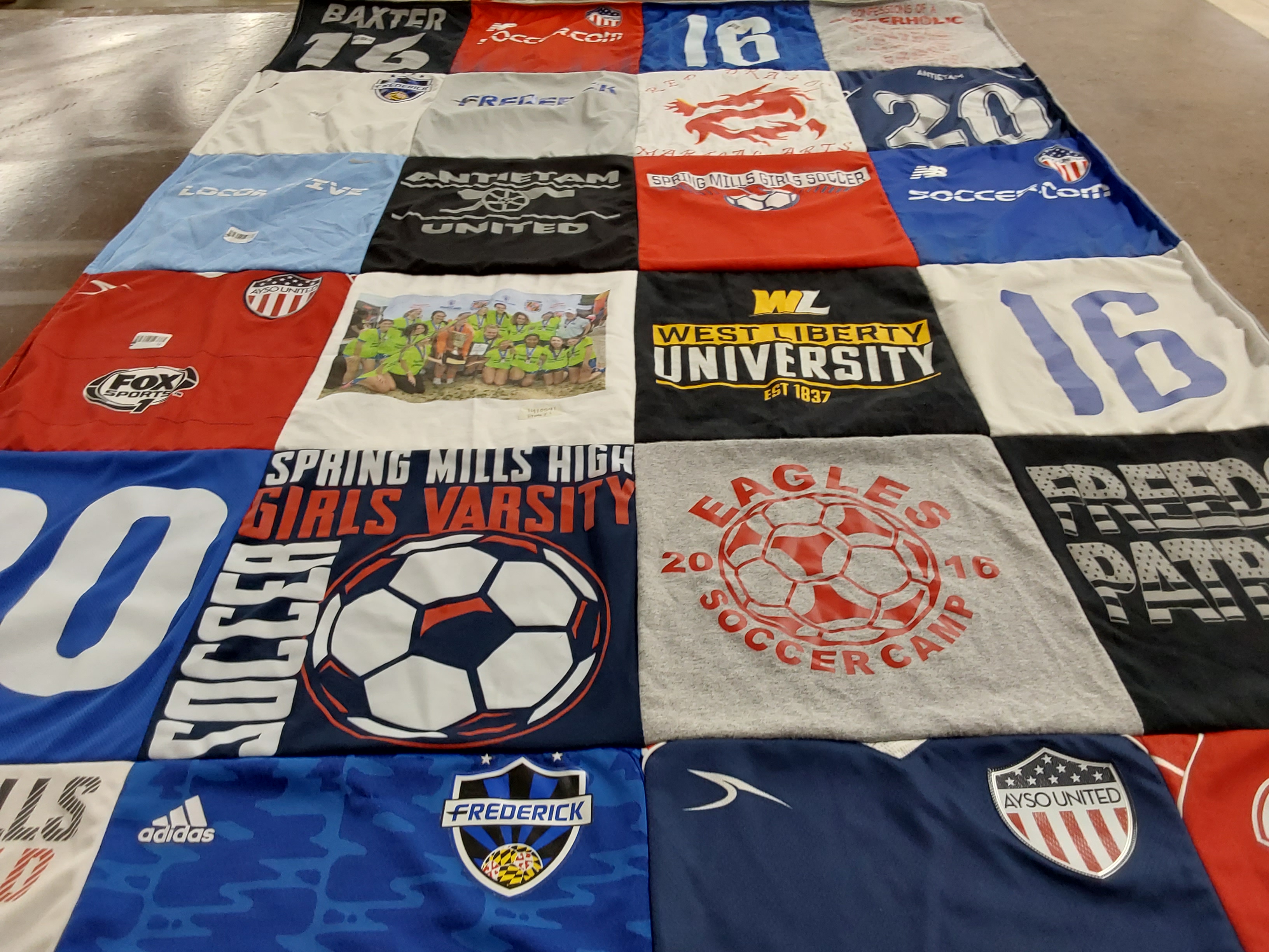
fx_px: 1026
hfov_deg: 63.4
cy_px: 476
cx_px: 634
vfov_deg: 49.7
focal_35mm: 28
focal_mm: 2.91
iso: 100
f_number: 1.9
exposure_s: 1/60
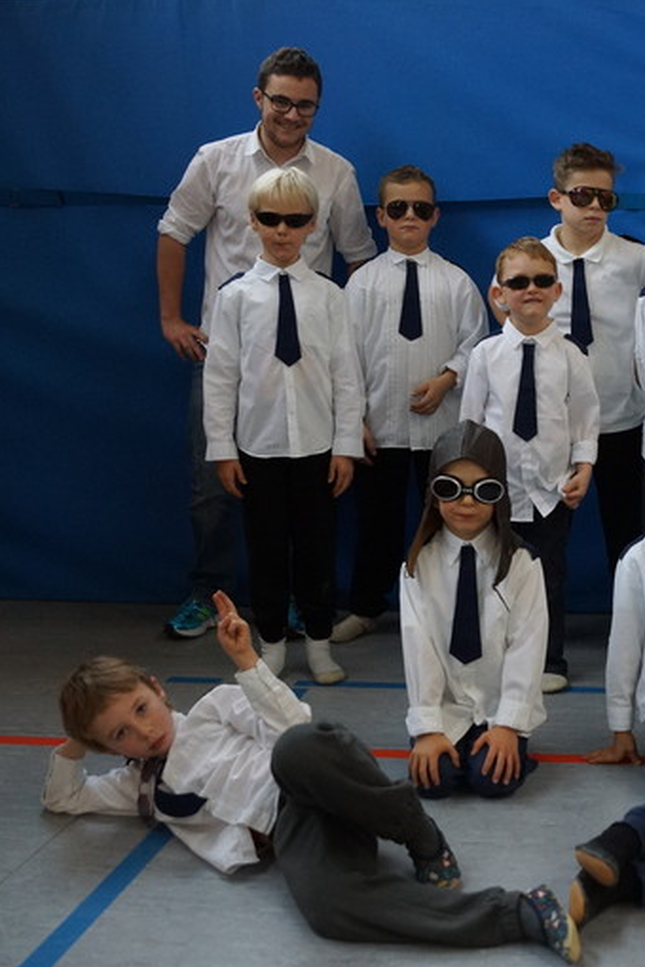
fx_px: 1263
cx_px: 617
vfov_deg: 41.9
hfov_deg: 27.3
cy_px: 485
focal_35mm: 47
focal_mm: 20
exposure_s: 1/60
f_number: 4
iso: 800
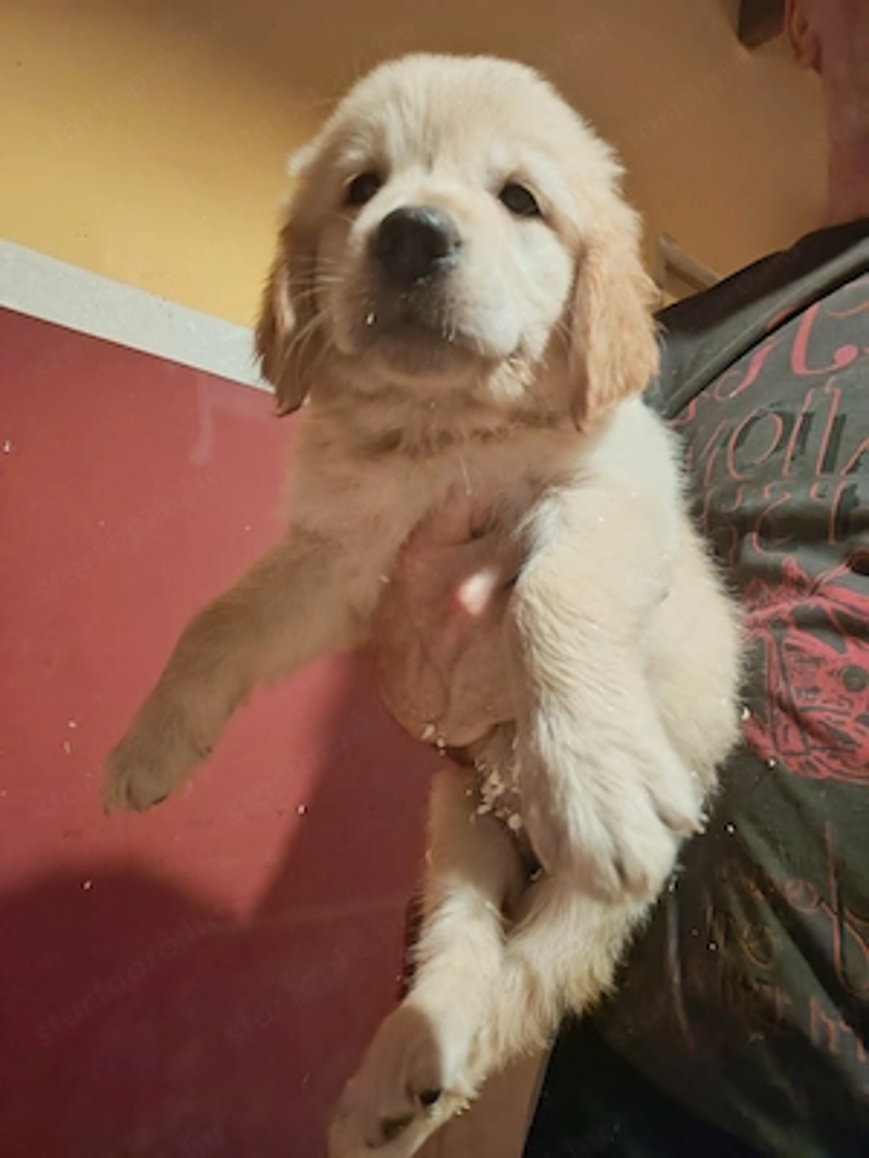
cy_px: 579
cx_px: 434
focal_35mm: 21
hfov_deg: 63.4
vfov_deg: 79.0
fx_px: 703
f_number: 2.1
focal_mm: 2.98
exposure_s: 1/25
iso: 1250
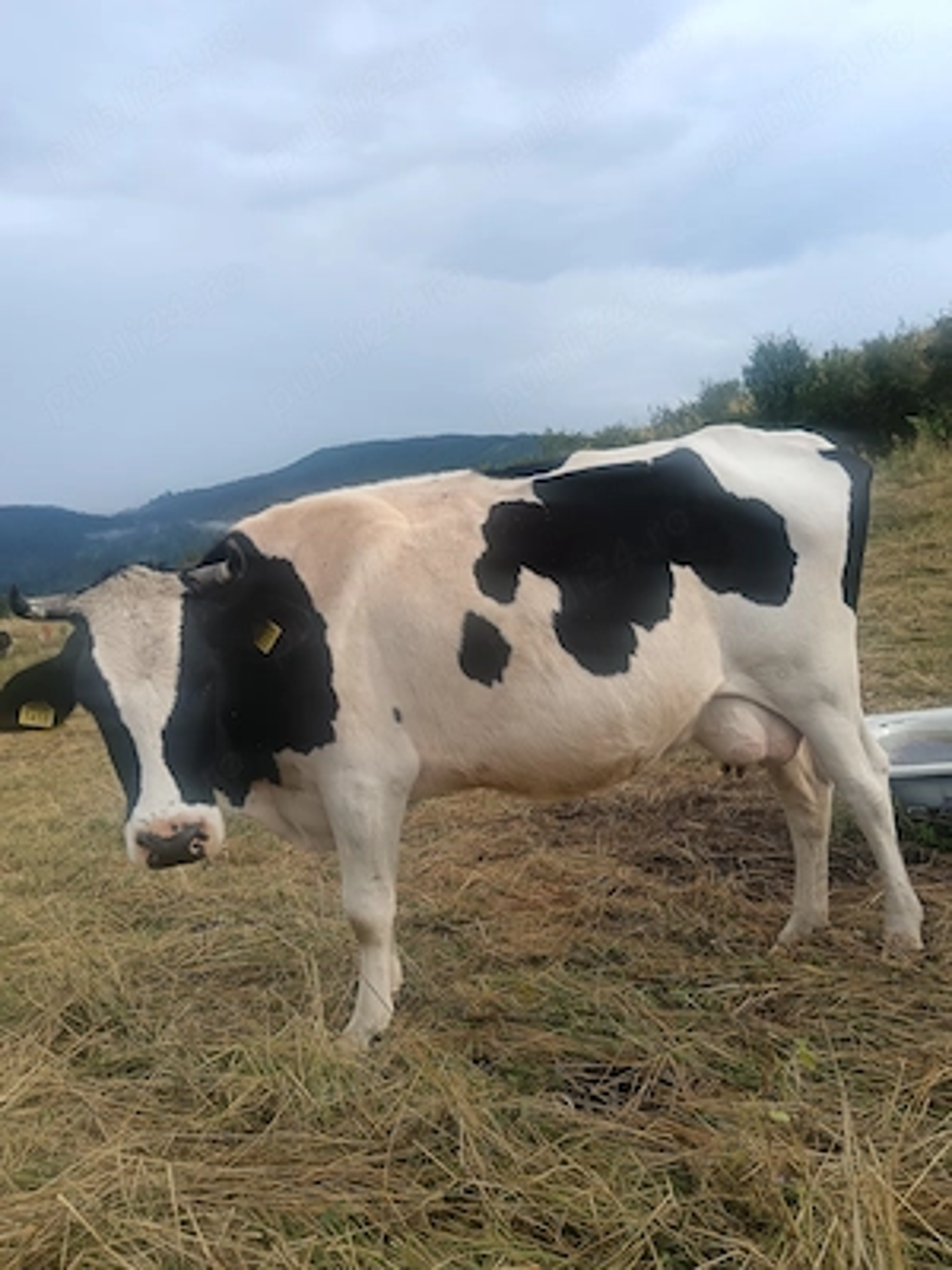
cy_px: 635
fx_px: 990
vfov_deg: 65.3
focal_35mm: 27
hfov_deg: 51.4
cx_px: 476
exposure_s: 1/185
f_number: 1.9
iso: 100
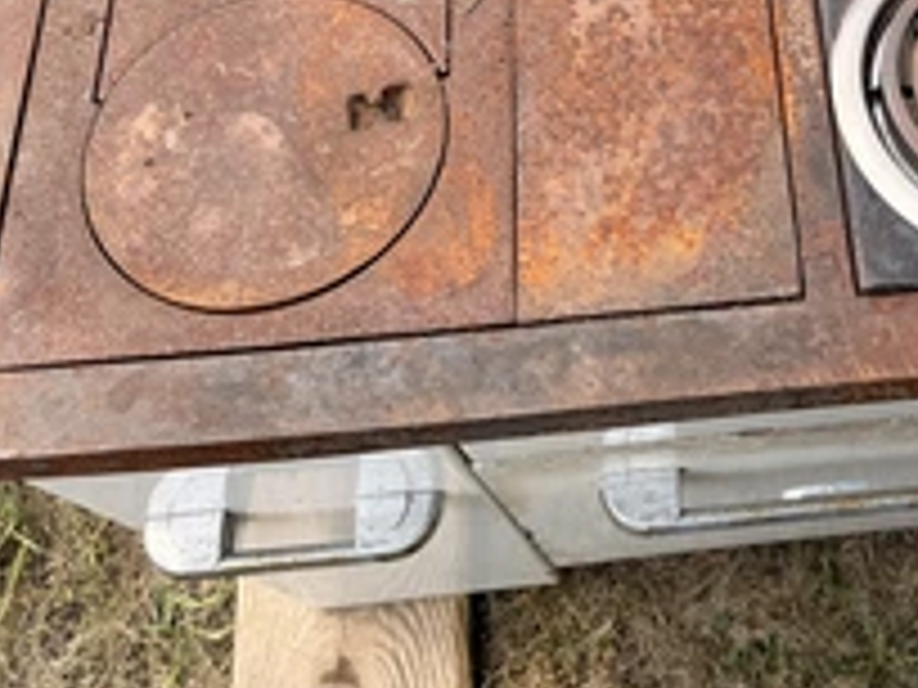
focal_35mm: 47
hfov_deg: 38.5
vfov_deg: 29.6
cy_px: 67
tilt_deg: -58.6
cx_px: 765
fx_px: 1246
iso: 80
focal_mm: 6.76
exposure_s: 1/1553
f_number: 1.78
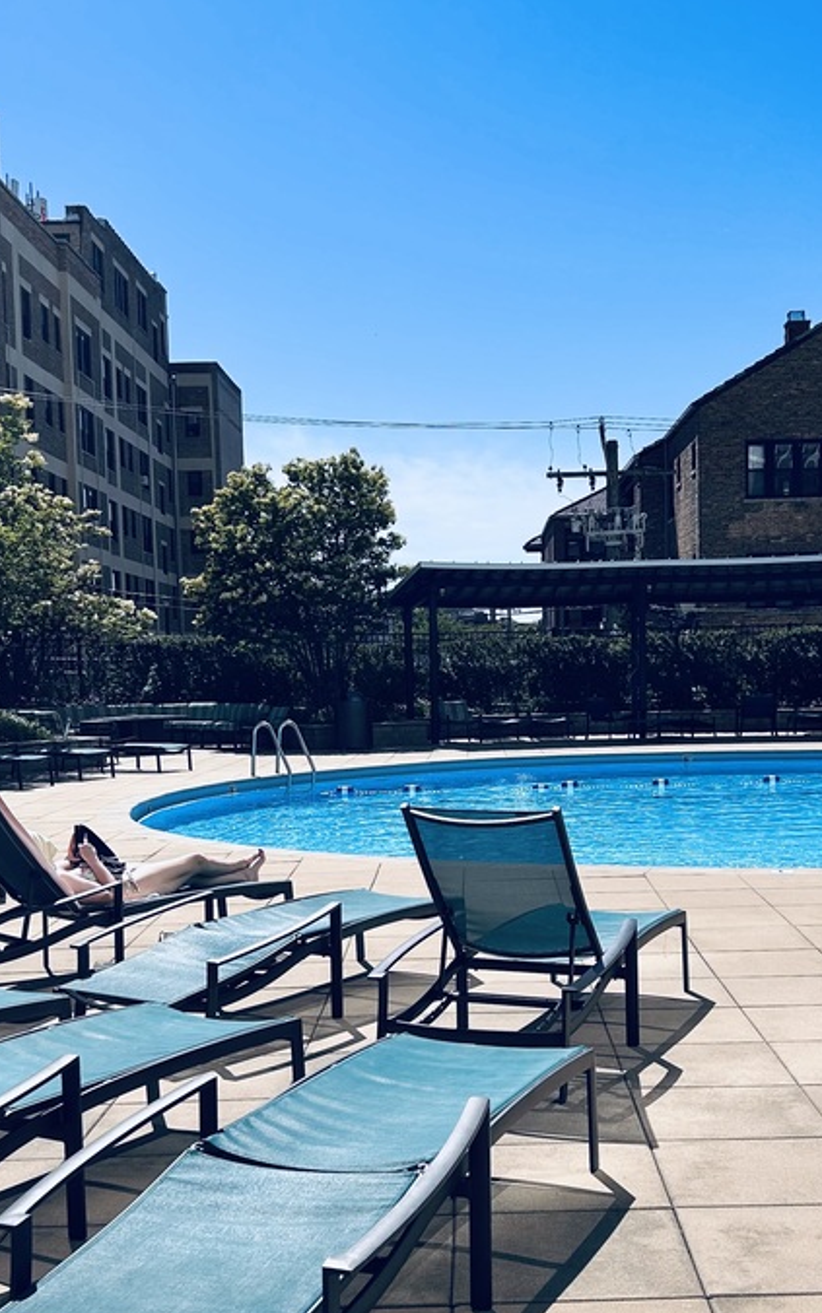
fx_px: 1576
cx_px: 513
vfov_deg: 45.1
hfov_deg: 29.1
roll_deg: +0.6
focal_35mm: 44
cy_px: 767
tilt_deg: -3.7
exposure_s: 1/6211
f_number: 1.5
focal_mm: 5.7
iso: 50
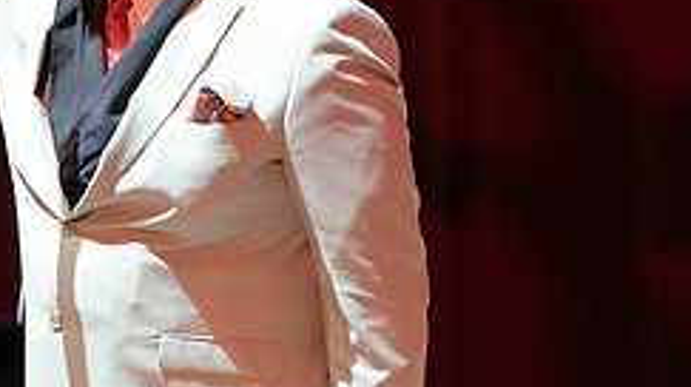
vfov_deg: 1.6
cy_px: 222
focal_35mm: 773
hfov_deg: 2.8
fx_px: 14146
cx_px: 173
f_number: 5.6
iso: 5000
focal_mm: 309
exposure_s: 1/320
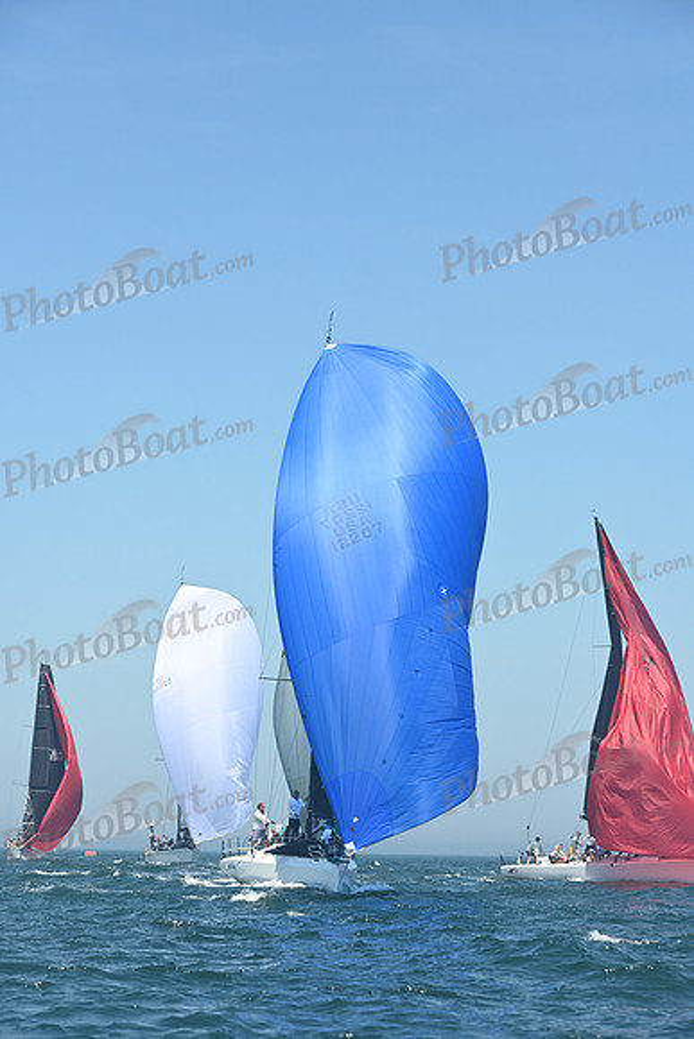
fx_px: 3034
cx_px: 347
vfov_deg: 19.5
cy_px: 520
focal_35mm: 105
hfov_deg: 13.0
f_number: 6.3
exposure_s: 1/1000
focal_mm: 105
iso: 320
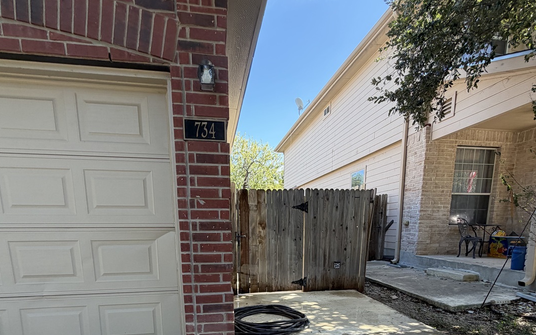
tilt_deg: -9.9
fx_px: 292
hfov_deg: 85.0
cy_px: 278
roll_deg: +0.4
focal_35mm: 20
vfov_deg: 54.6
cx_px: 266
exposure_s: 1/191
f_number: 2.2
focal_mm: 2.22
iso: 50
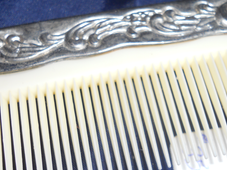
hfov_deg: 31.9
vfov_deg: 24.4
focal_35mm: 60
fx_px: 393
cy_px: 102
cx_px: 150
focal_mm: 5.8
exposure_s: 1/25
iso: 80
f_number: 8.8
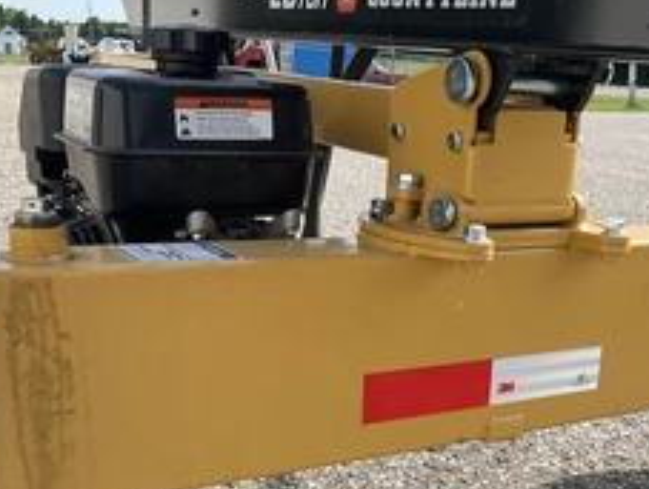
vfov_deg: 27.8
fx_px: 958
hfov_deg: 37.3
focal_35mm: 51
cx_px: 395
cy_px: 415
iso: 25
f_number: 1.8
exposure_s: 1/912
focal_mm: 3
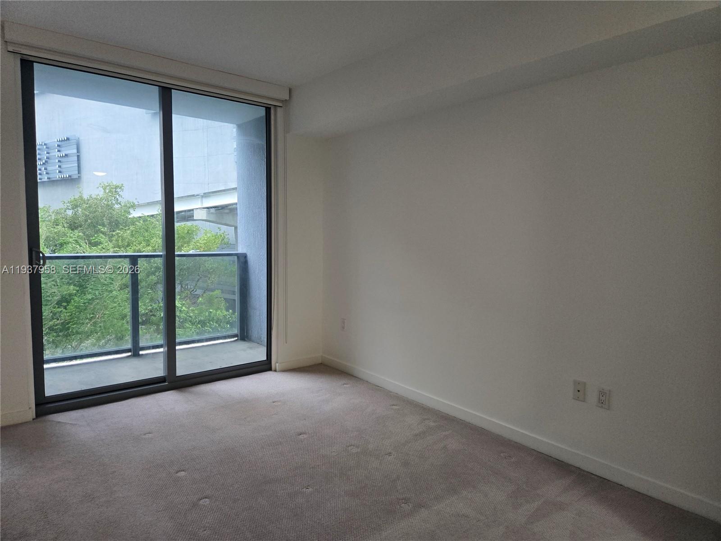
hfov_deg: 73.9
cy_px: 270
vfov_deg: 58.9
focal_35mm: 23
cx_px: 360
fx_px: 479
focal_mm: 5.4
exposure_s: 1/120
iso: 400
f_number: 1.8
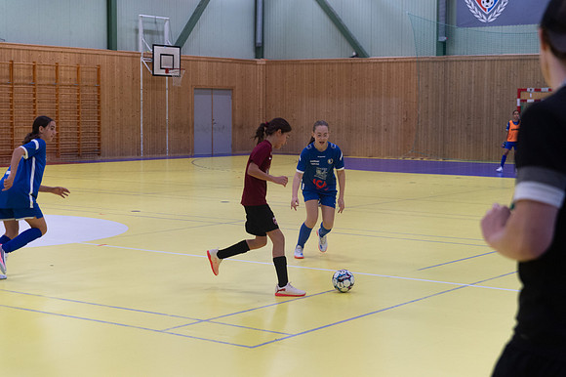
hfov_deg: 28.9
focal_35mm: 70
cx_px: 283
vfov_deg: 19.4
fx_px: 1100
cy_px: 188
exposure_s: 1/500
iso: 2200
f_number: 3.2
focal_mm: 70
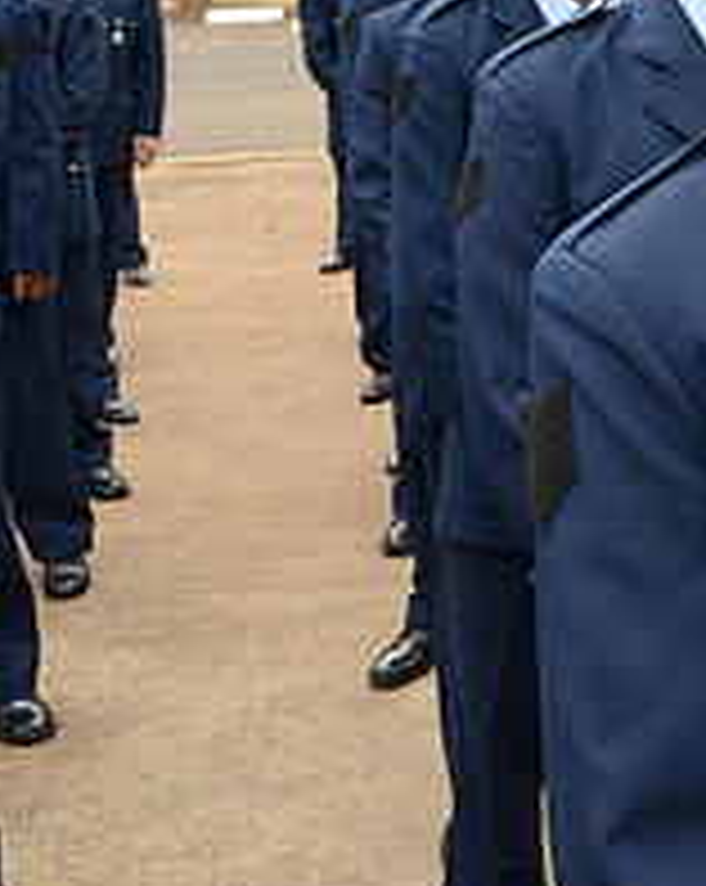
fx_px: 1843
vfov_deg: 26.2
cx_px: 1012
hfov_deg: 19.3
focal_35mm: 70
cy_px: 90
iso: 320
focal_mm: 17
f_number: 9
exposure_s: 1/250
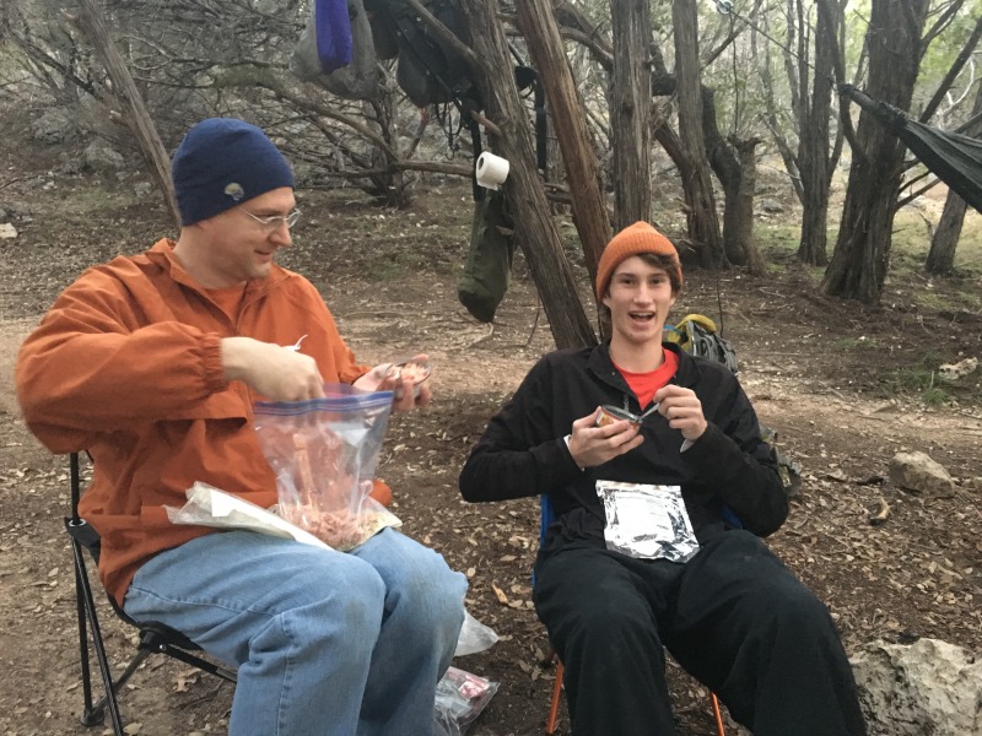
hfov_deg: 61.7
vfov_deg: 48.2
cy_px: 368
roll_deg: +1.9
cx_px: 491
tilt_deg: -9.9
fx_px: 823
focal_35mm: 29
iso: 500
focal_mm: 4.15
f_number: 2.2
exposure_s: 1/15
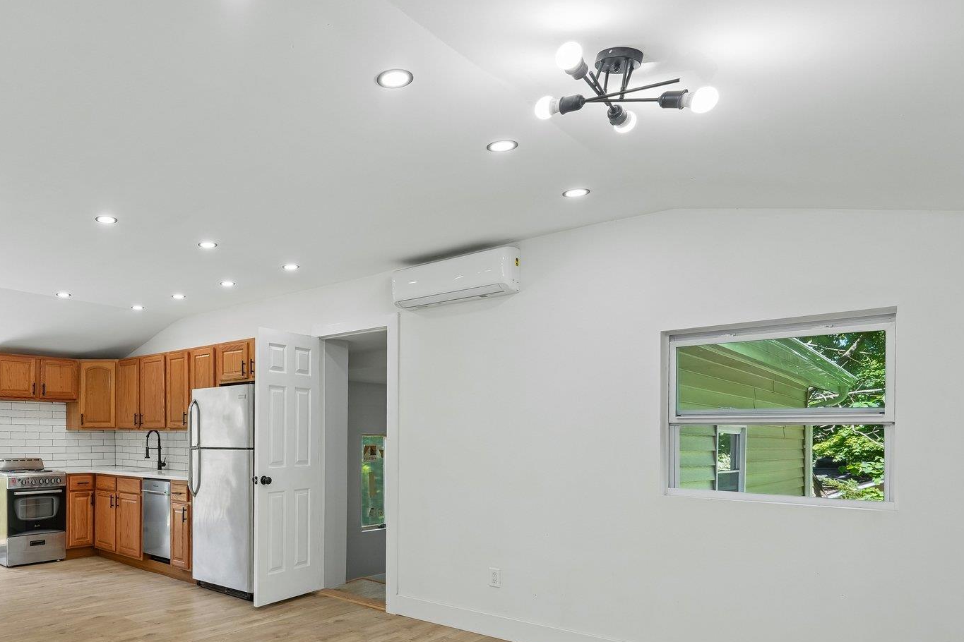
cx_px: 255
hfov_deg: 68.0
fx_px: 663
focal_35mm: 25
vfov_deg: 50.3
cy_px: 455
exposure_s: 1/30
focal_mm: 16.5
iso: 320
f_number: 9
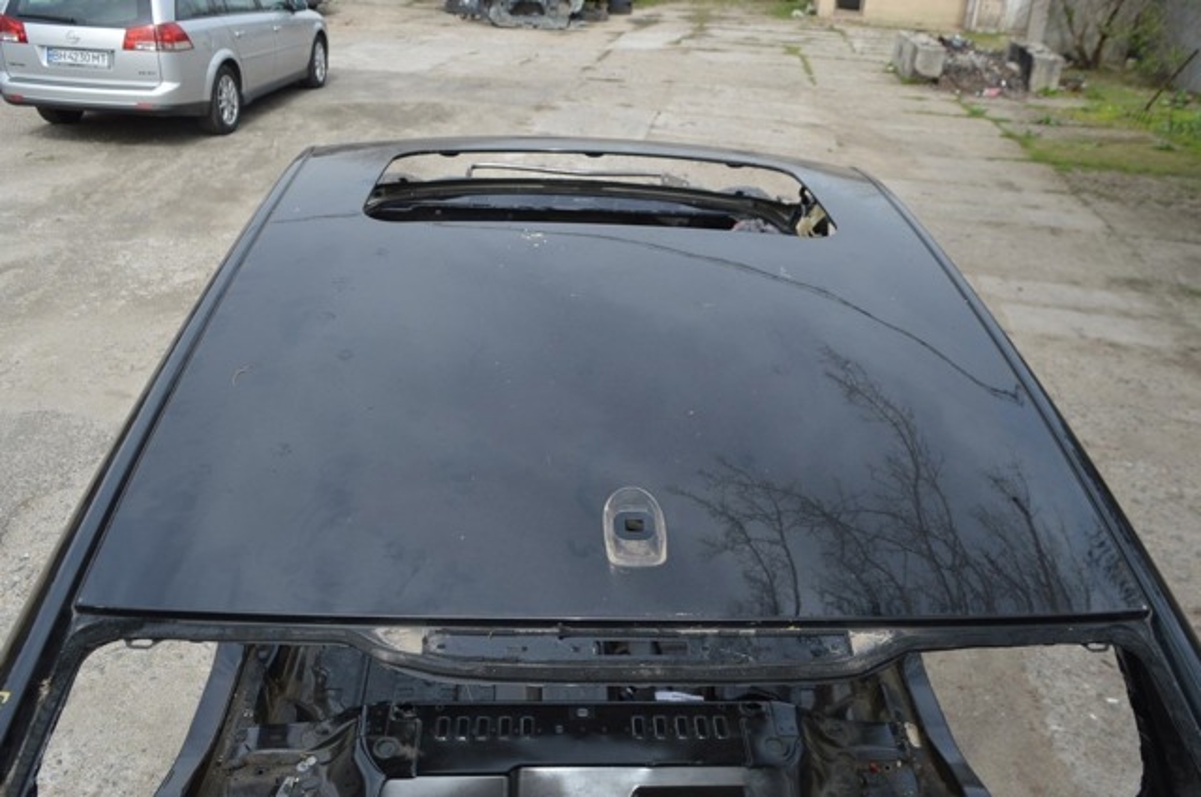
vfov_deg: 43.5
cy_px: 398
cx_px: 600
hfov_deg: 62.0
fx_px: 1000
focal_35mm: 30
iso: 100
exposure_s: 1/160
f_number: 6.3
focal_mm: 20
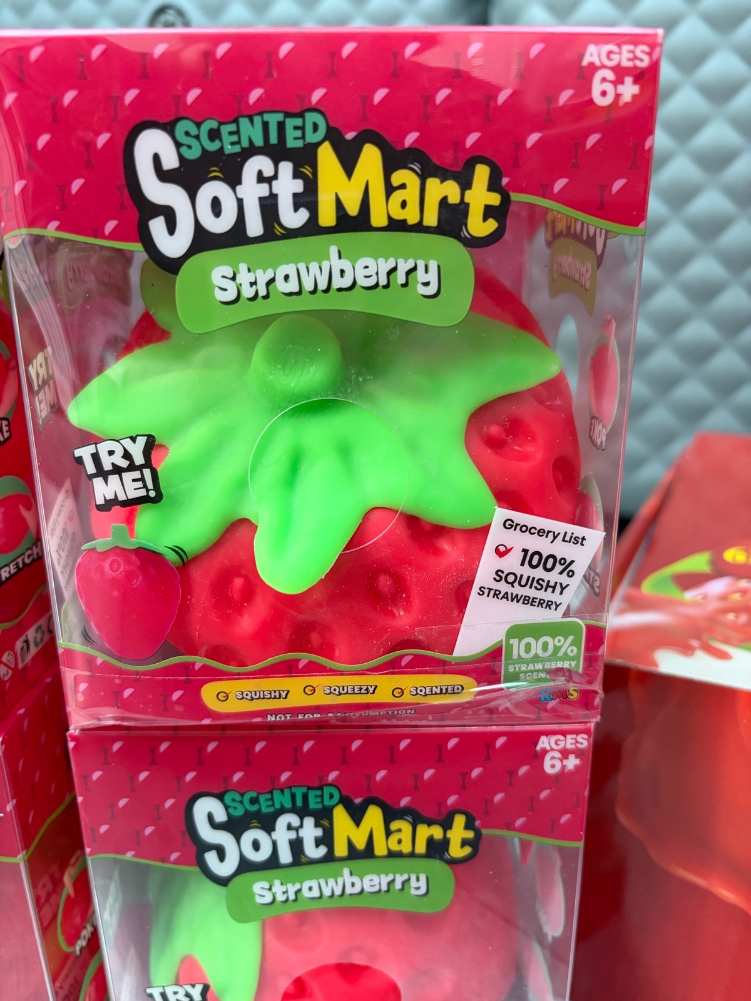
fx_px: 752
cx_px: 376
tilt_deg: -17.4
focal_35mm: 26
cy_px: 500
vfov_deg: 67.3
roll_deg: +0.4
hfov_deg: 53.1
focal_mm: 5.96
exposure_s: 1/50
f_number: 1.6
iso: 250
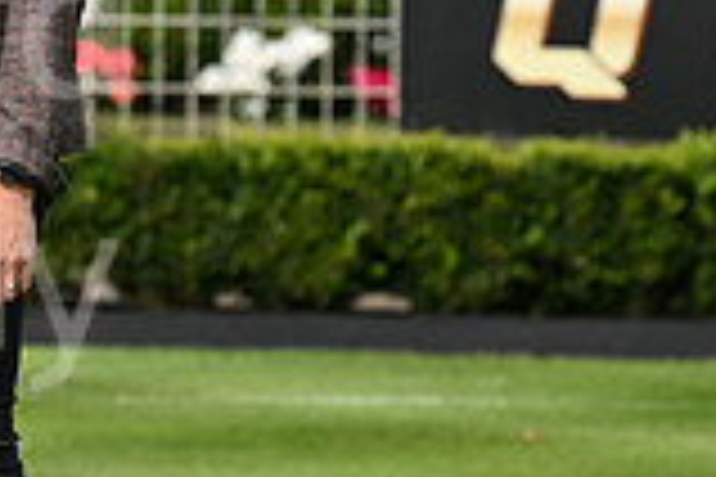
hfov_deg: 3.1
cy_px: 65
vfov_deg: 2.1
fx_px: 13046
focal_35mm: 656
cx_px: -455
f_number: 4.5
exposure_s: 1/3200
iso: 400
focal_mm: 180
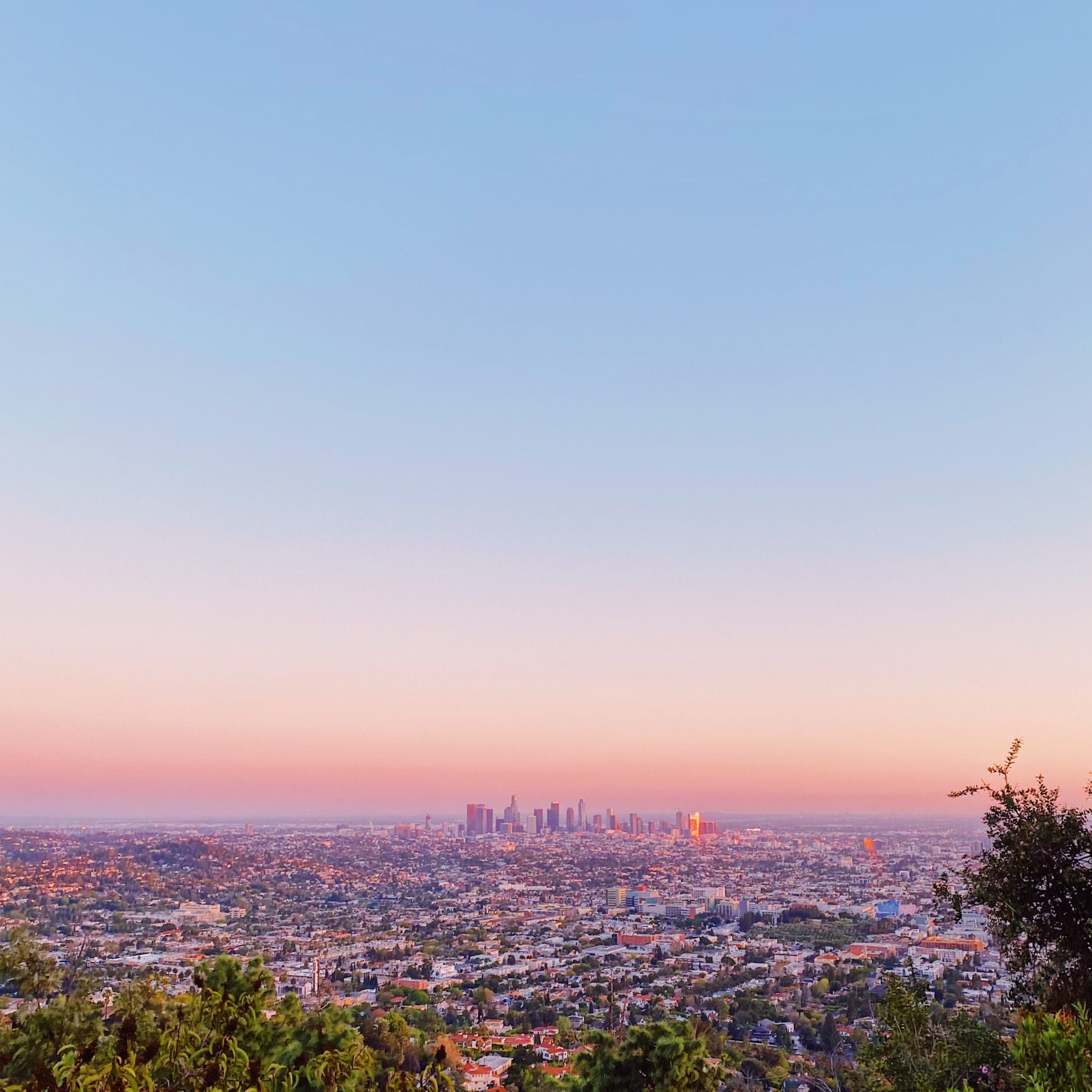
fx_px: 1106
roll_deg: -0.4
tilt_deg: +9.1
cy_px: 620
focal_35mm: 31
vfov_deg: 52.4
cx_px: 548
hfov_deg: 52.5
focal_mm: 4.25
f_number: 1.8
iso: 40
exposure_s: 1/122
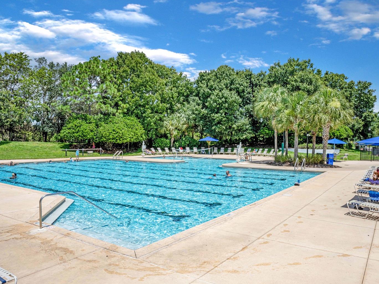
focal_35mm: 27
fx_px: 296
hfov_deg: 65.3
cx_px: 199
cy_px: 144
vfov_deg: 51.3
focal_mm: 24
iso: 200
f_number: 13
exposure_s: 1/250
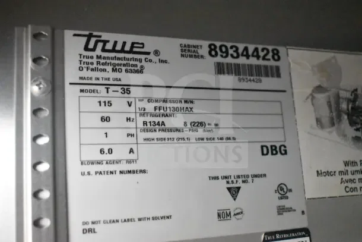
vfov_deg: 30.9
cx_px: 181
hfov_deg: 45.0
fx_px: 437
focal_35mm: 44
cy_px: 121
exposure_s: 1/50
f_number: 4.2
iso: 20000
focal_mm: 29
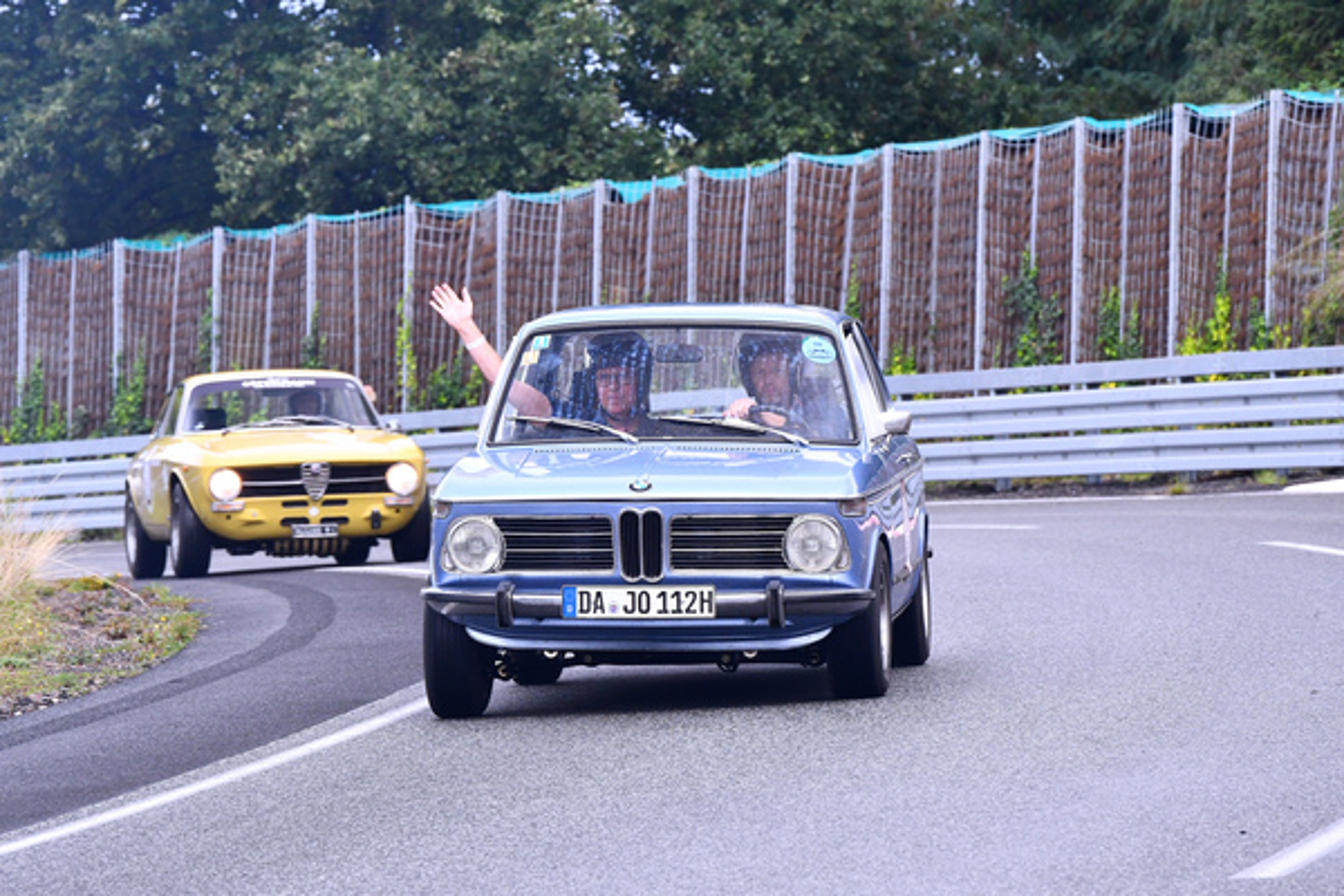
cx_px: 672
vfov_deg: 5.2
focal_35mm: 262
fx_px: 9799
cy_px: 448
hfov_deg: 7.8
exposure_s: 1/500
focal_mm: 175
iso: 1000
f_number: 8
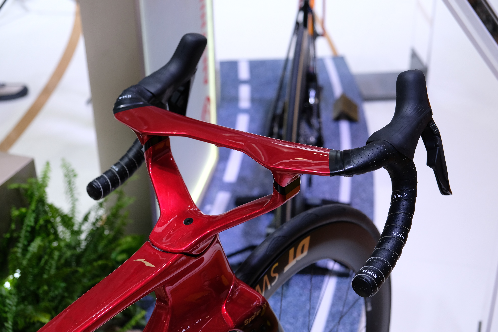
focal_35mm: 51
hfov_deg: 38.9
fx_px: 705
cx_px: 249
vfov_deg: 26.5
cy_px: 166
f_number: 4
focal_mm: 34.3
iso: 400
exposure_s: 1/150
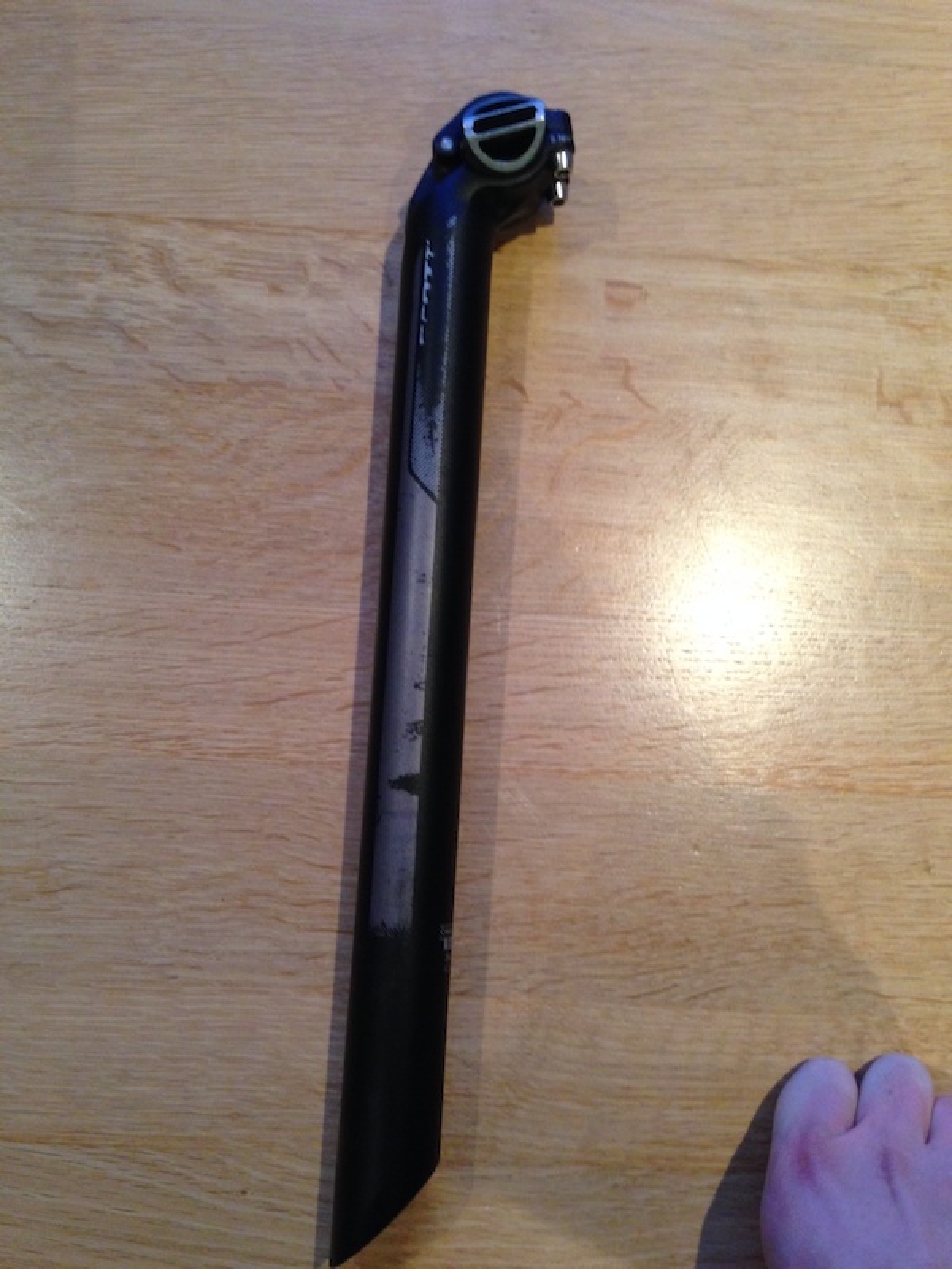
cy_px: 634
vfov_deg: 55.4
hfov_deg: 42.9
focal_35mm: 33
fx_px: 1210
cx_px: 476
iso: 200
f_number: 2.4
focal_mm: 4.12
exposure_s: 1/20
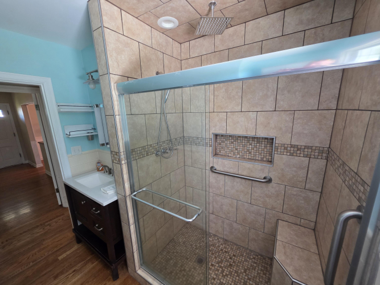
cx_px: 190
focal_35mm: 13
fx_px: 143
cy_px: 142
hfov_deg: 106.2
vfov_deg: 89.9
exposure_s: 1/60
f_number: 1.9
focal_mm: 2.2
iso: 200
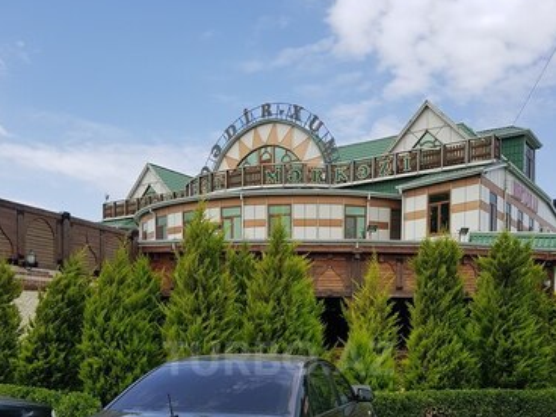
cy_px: 358
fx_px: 562
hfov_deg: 52.6
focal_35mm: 35
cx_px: 278
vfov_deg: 38.5
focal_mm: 4.2
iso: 40
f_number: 1.7
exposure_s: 1/2064
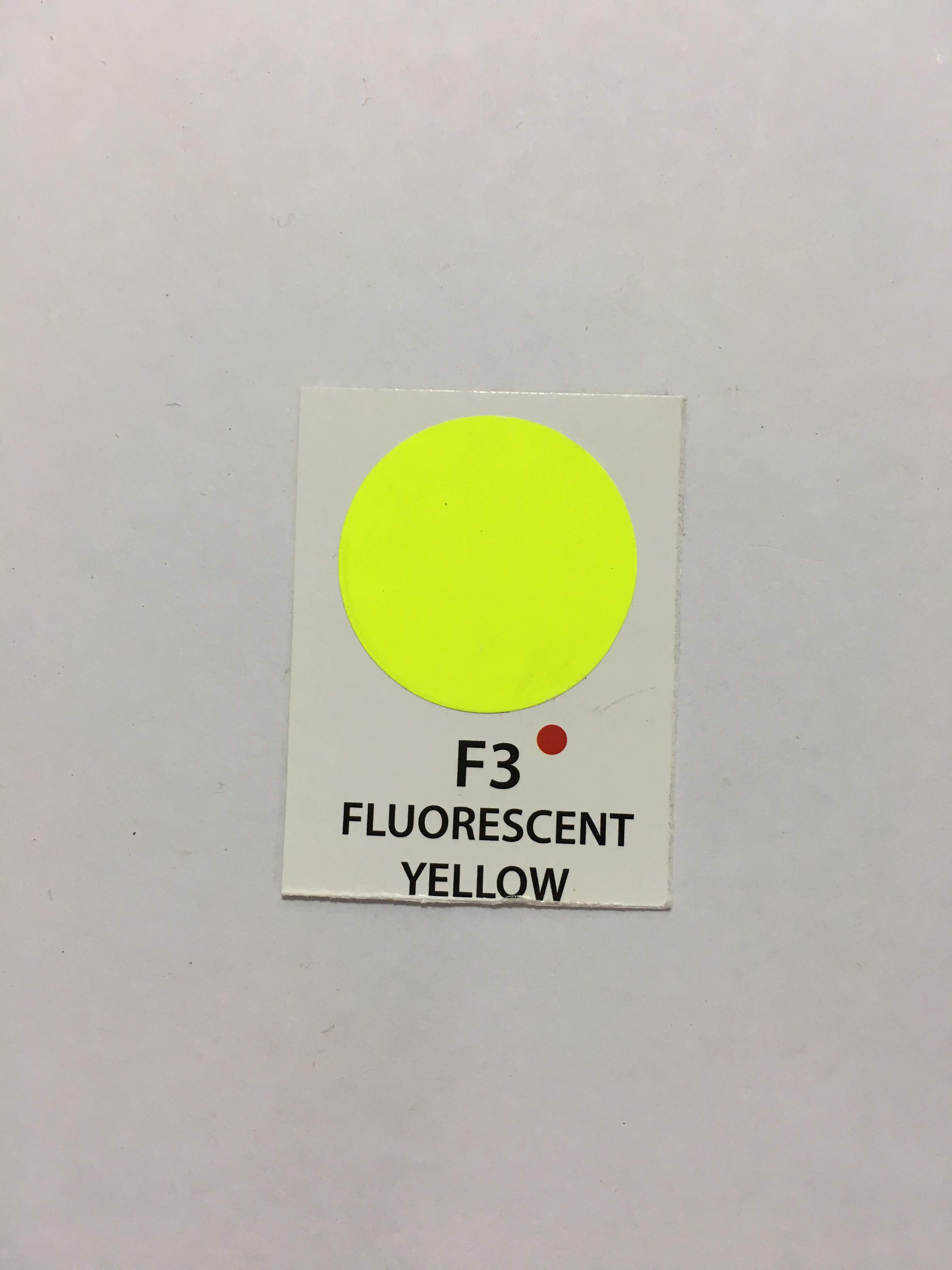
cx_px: 476
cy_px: 635
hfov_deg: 48.2
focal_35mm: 29
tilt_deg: -85.1
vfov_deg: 61.7
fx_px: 1063
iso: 64
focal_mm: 4.15
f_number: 2.2
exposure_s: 1/33
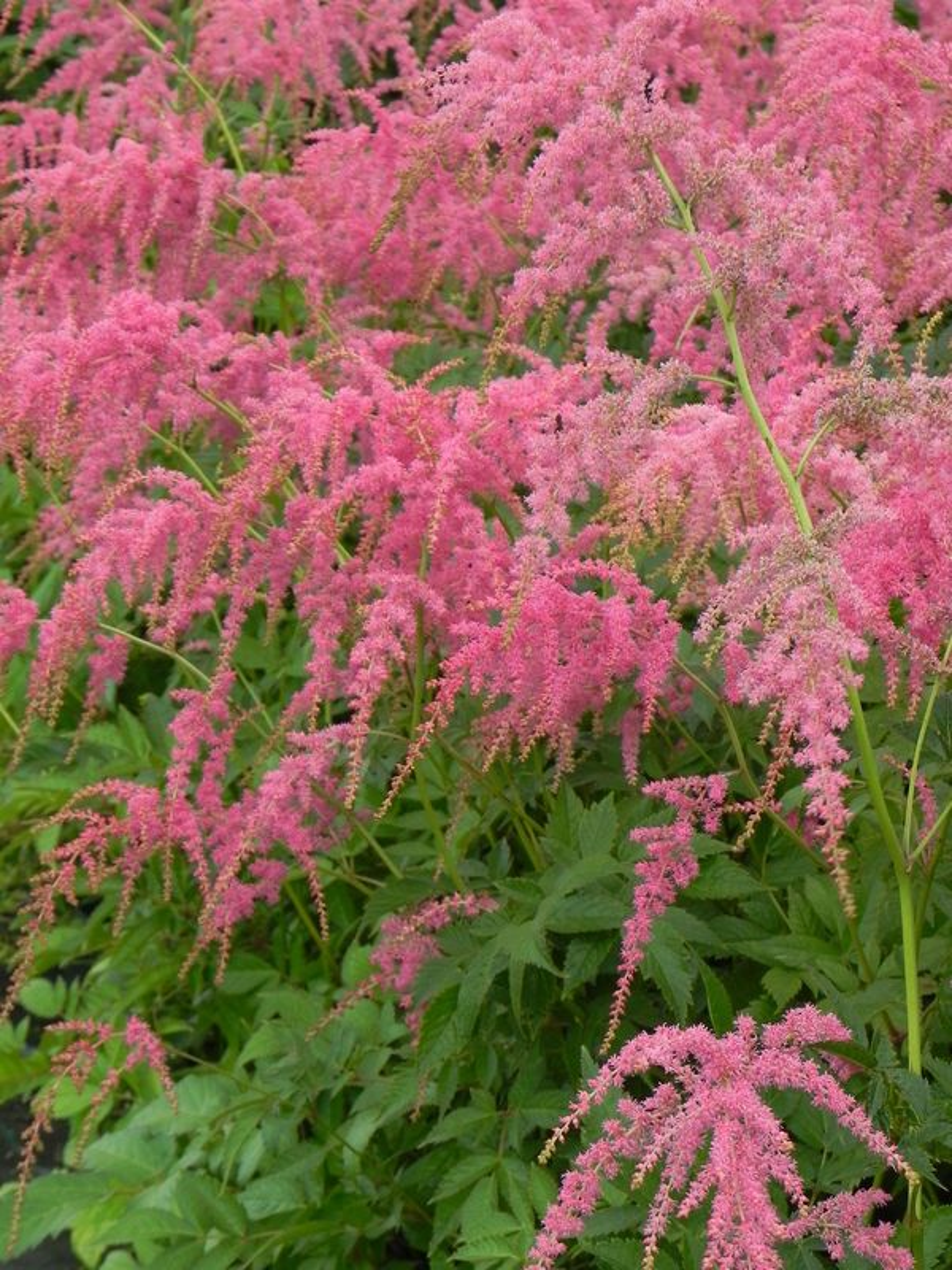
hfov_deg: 10.3
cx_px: 476
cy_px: 635
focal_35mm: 144
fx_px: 5280
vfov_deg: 13.7
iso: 160
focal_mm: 25.7
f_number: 5.6
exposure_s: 1/200
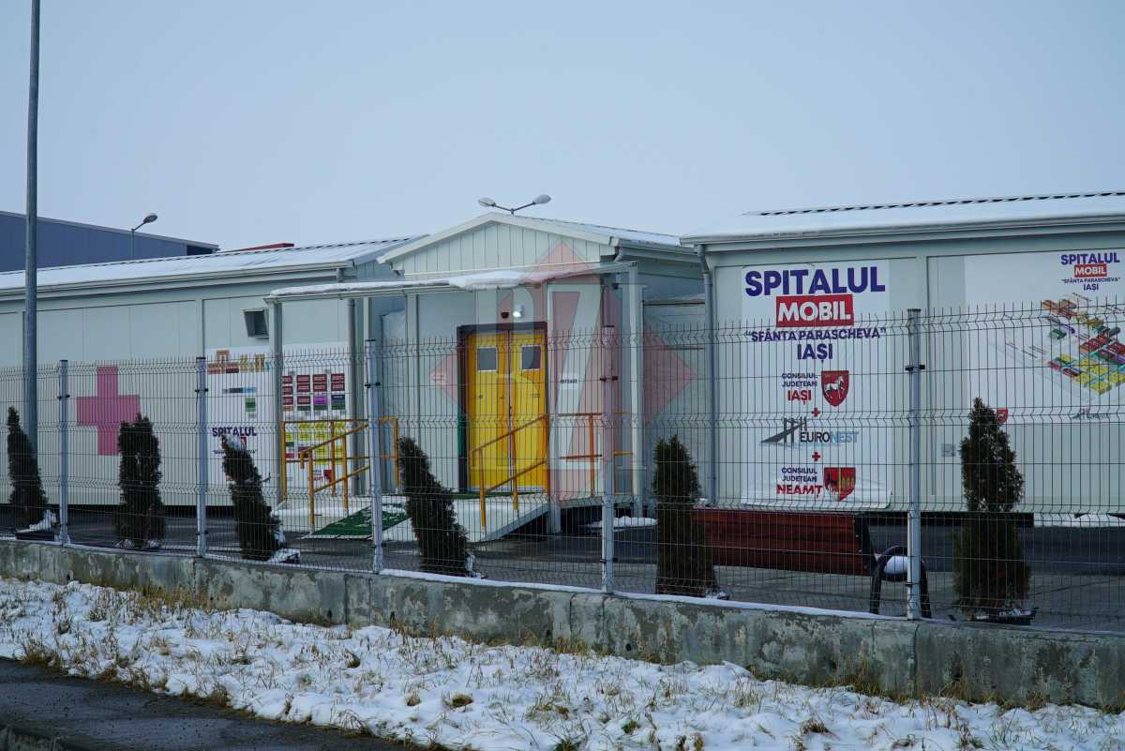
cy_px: 376
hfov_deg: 33.4
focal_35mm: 60
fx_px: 1876
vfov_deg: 22.6
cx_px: 562
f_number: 14
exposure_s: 1/80
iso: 100
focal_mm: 40
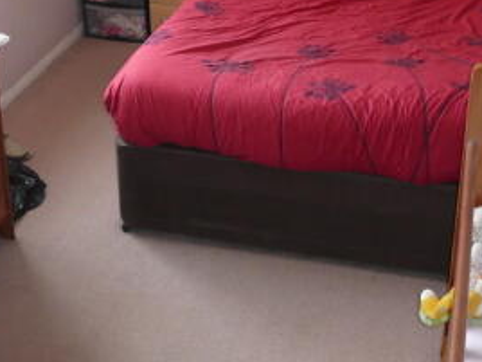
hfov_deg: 31.7
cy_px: 21
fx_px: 849
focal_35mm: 61
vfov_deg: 23.3
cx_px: 245
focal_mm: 4.6
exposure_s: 1/30
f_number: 3.3
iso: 125
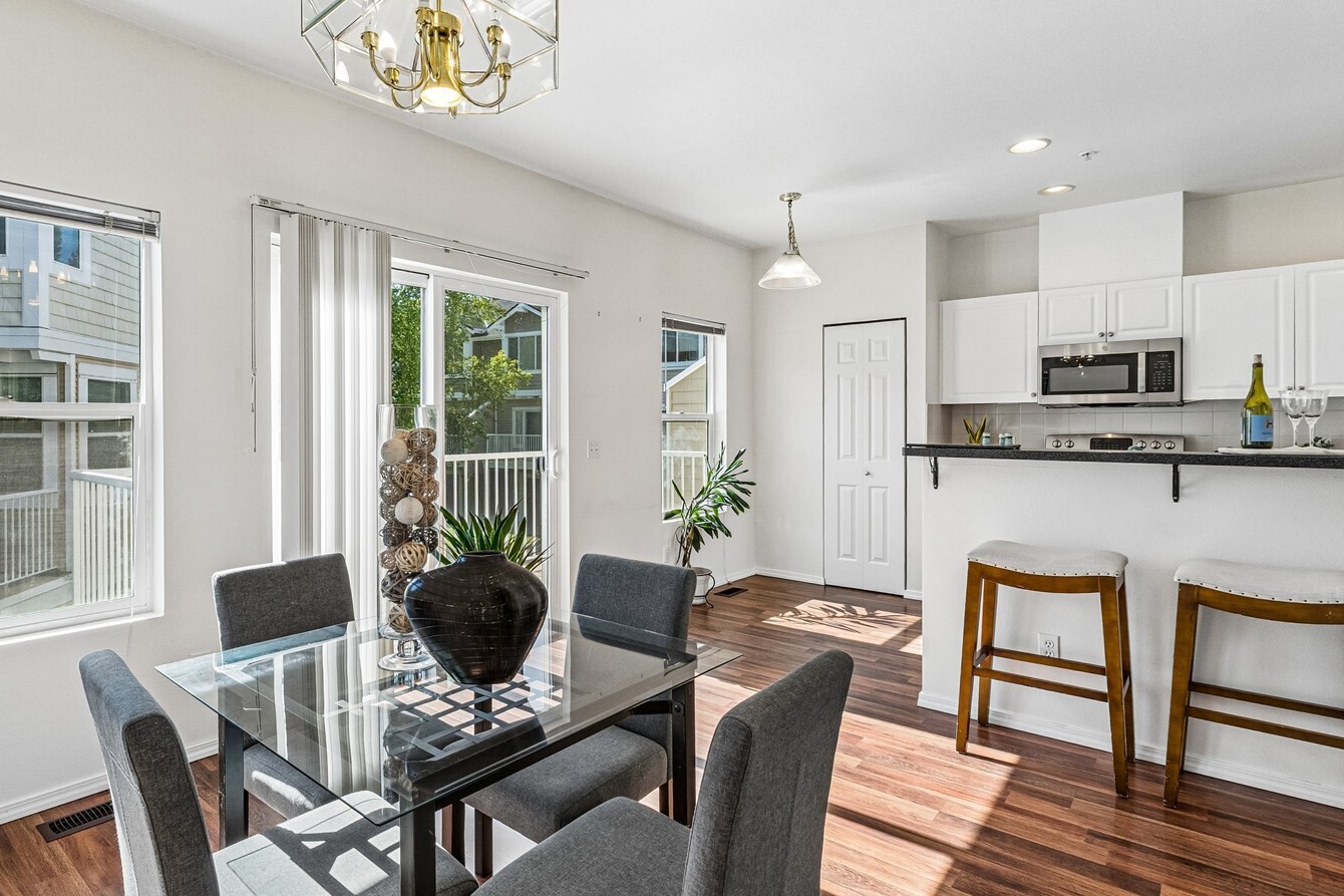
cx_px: 571
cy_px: 414
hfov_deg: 86.3
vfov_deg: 64.5
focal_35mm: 19
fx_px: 709
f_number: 9
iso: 250
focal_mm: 10
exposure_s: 1/60
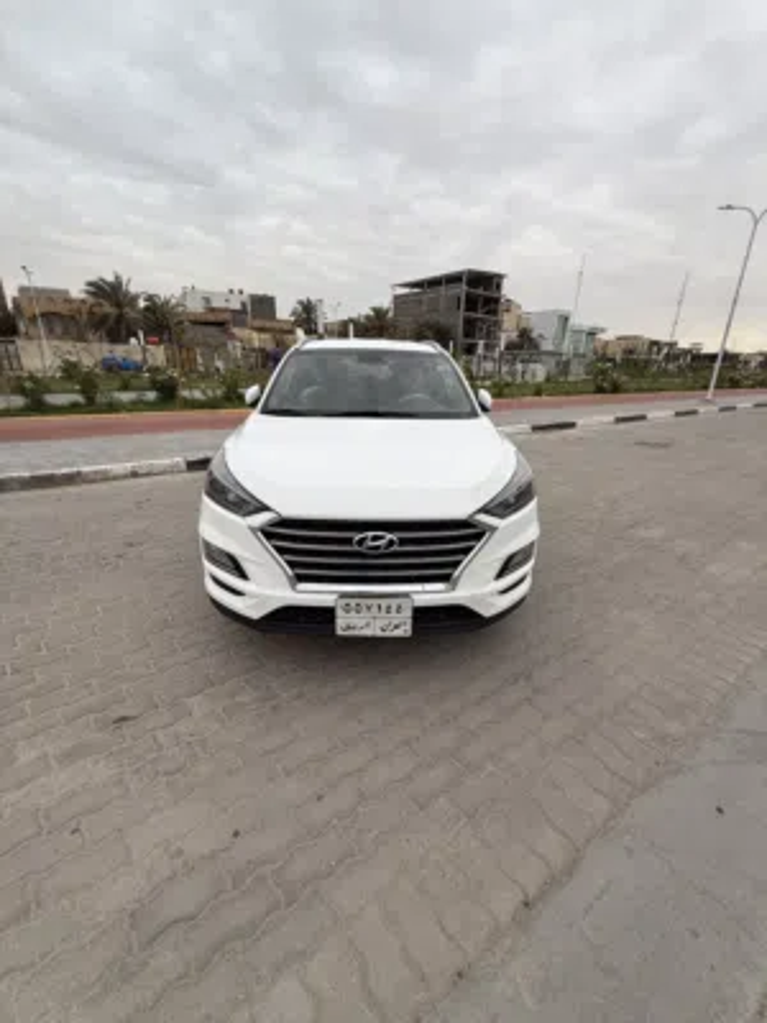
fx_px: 414
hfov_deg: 85.7
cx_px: 384
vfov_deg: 102.1
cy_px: 512
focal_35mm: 14
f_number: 2.2
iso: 50
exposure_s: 1/1497
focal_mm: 2.22
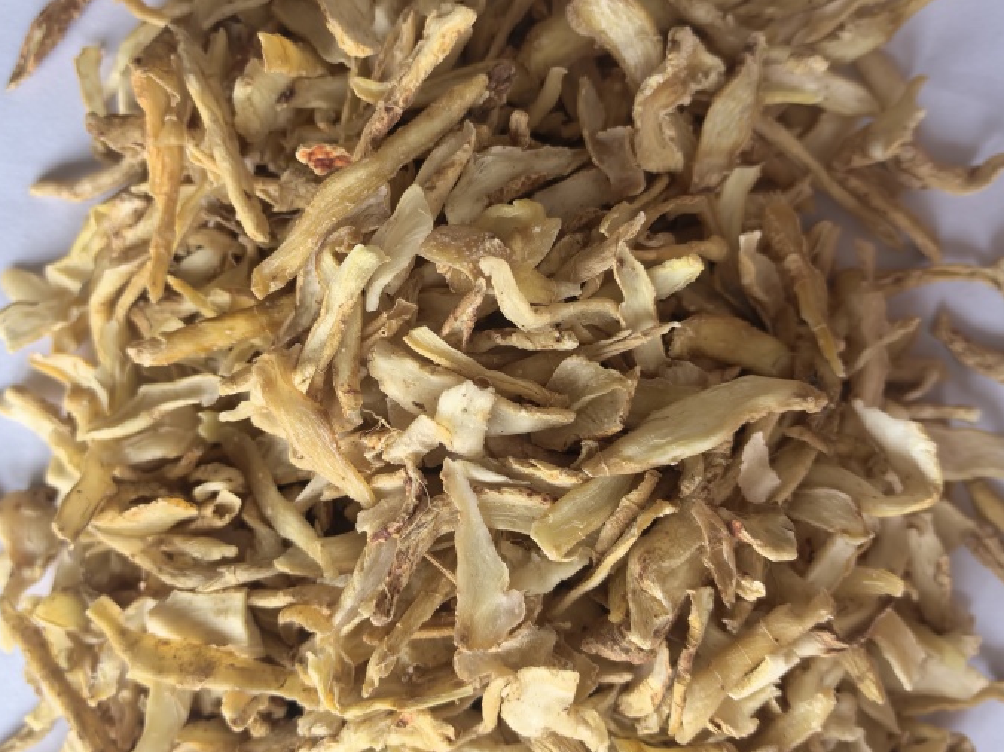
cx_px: 482
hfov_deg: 56.8
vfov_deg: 44.1
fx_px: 928
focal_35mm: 32
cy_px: 345
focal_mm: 5.75
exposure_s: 1/100
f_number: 2
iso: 125
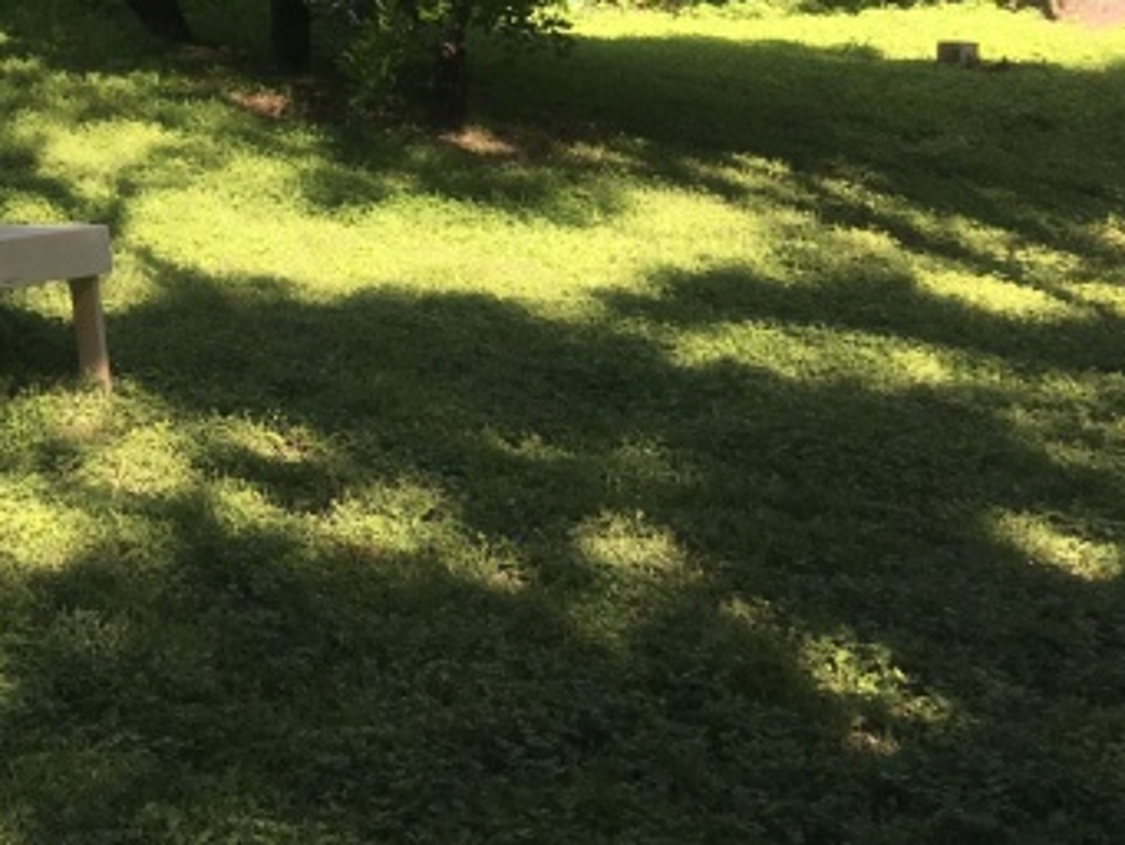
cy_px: -274
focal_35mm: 87
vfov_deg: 16.0
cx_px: -462
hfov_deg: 20.0
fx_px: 2828
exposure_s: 1/574
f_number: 2.2
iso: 25
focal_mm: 4.15
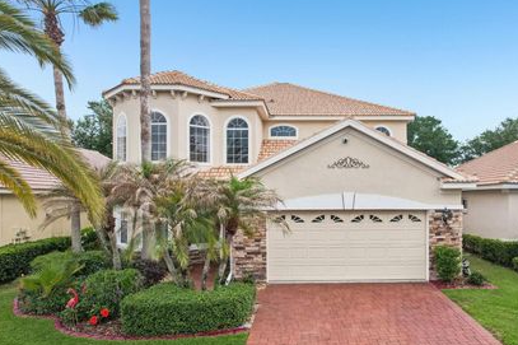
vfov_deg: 47.9
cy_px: 185
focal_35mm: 27
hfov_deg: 66.7
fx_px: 388
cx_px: 312
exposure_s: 1/1250
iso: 400
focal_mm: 8.4
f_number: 2.8
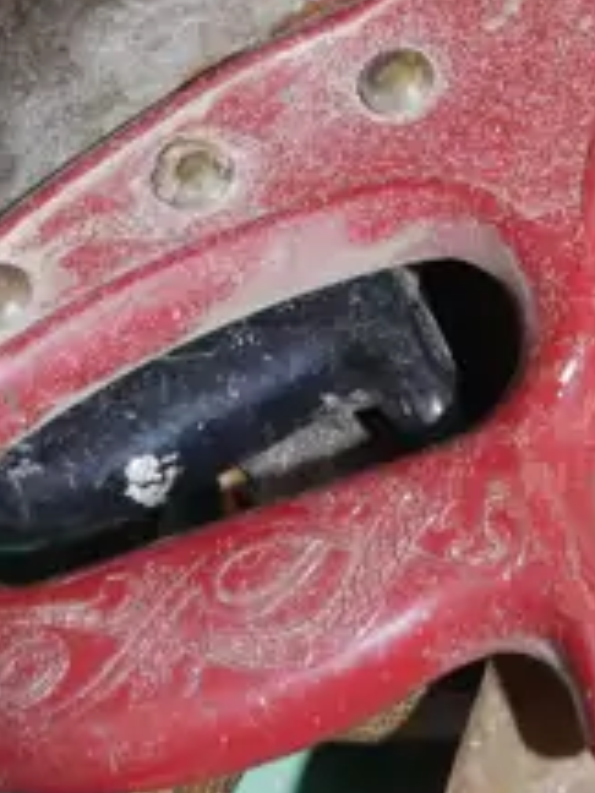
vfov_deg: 12.4
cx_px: 525
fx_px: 3484
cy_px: -387
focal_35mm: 152
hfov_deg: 9.7
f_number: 3.6
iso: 800
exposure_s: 1/60
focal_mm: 16
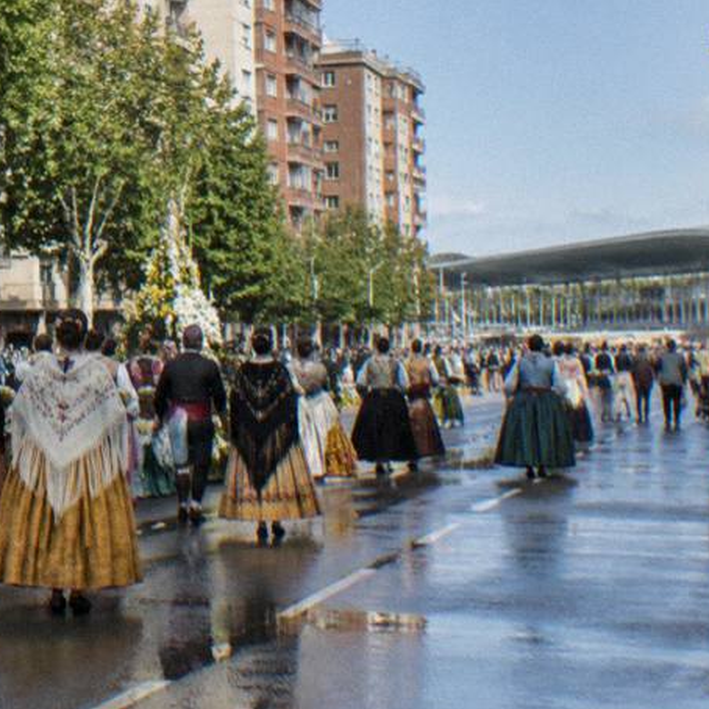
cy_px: 319
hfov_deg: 19.5
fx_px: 2039
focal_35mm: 88
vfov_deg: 19.7
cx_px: 108
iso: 500
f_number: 7.1
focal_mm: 47
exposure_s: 1/640
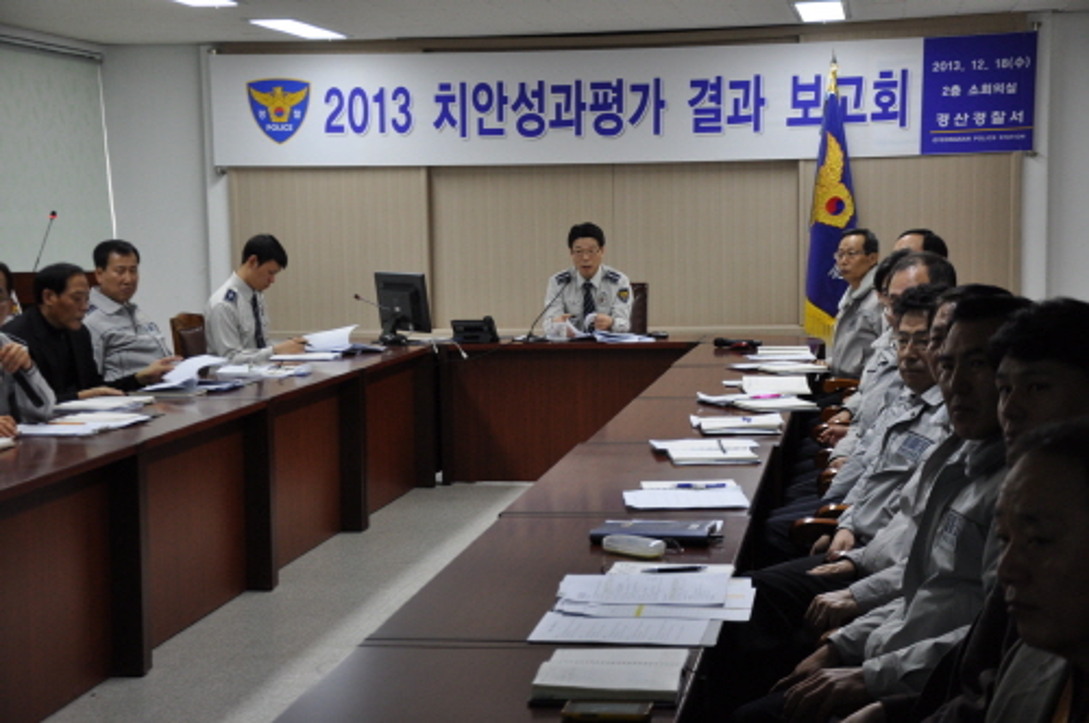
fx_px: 2039
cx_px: 544
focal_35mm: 68
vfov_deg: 20.1
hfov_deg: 29.9
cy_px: 362
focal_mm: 45
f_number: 4.8
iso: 720
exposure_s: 1/60
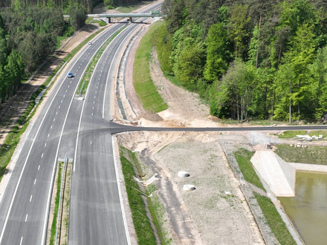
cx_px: 77
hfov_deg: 26.6
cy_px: 211
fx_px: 680
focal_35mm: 72
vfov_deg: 20.1
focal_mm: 12.29
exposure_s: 1/1600
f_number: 2.8
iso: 100
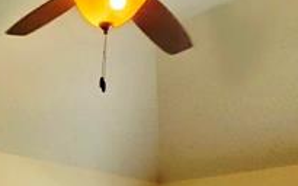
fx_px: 560
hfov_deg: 29.0
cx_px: 54
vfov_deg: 14.4
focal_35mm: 69
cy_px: 411
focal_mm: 2.2
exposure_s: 1/120
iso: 250
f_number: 1.9
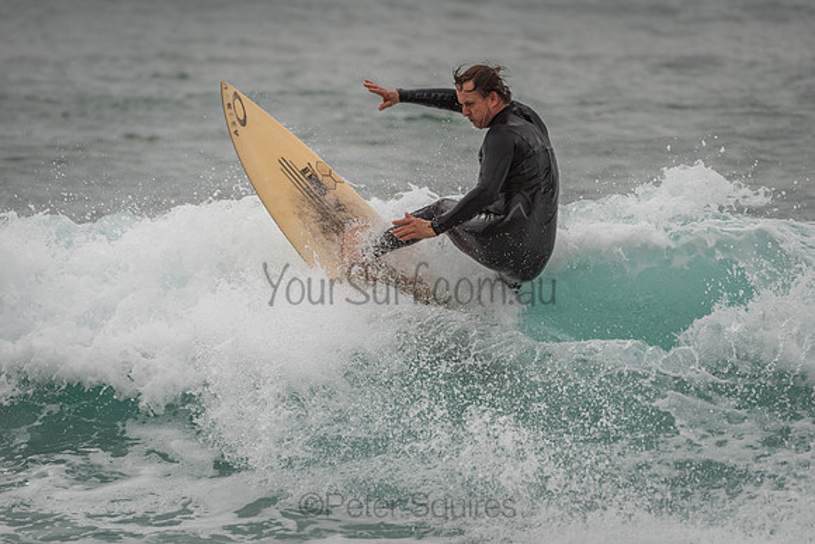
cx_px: 408
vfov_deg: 2.8
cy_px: 272
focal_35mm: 500
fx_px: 11322
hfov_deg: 4.1
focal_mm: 500
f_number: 5.6
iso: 200
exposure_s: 1/2000
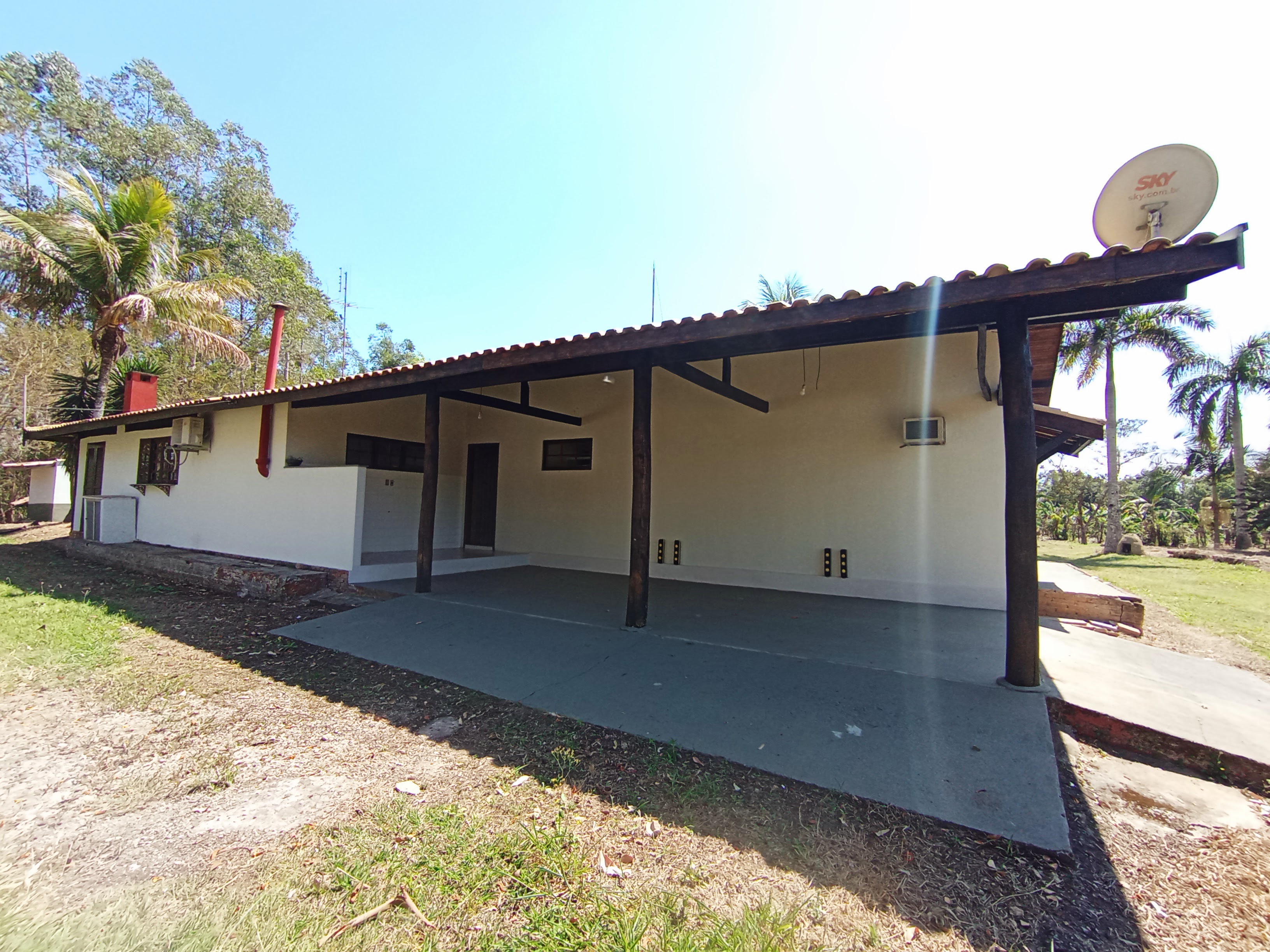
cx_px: 635
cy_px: 476
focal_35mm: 16
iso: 51
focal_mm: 1.65
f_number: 2.2
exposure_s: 1/309
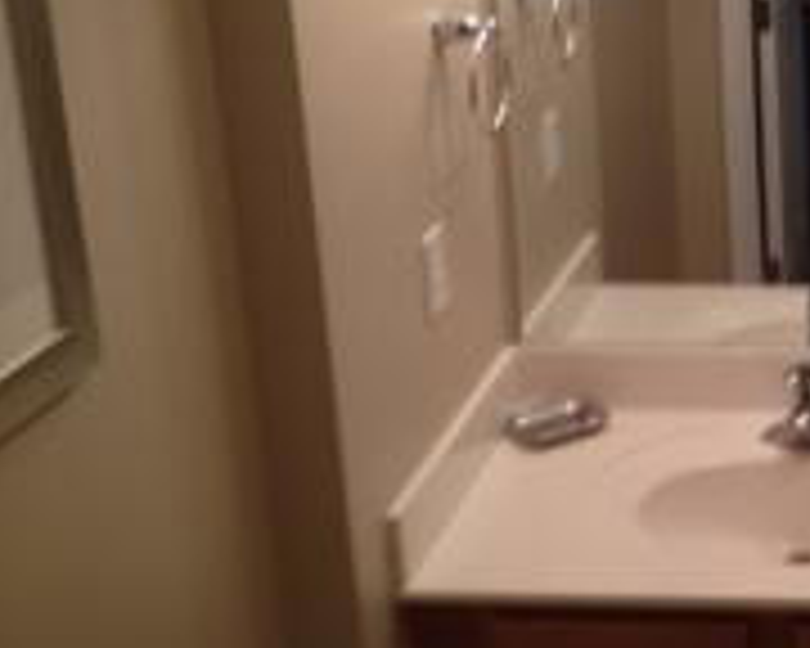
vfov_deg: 20.1
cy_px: 194
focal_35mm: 76
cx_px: 891
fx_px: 1822
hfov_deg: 23.5
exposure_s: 1/30
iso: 64
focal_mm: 4.28
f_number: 2.4
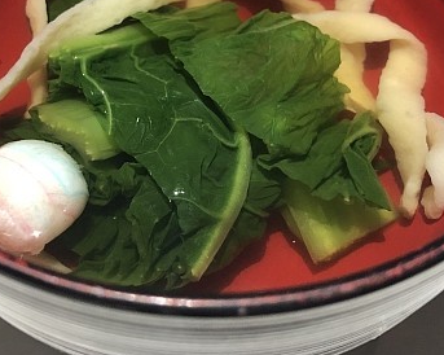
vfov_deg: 29.0
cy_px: 70
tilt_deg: -47.3
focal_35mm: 51
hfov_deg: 36.6
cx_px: 188
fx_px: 670
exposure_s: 1/13
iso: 100
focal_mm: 4
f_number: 1.8
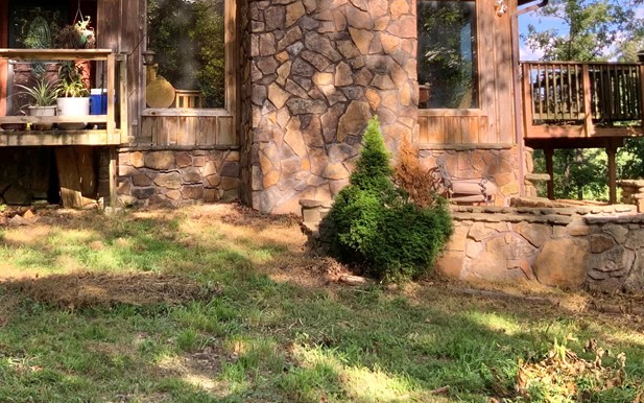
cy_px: 49
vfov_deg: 24.7
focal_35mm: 51
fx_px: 895
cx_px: 277
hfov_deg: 39.5
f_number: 1.8
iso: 16
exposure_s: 1/351
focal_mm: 3
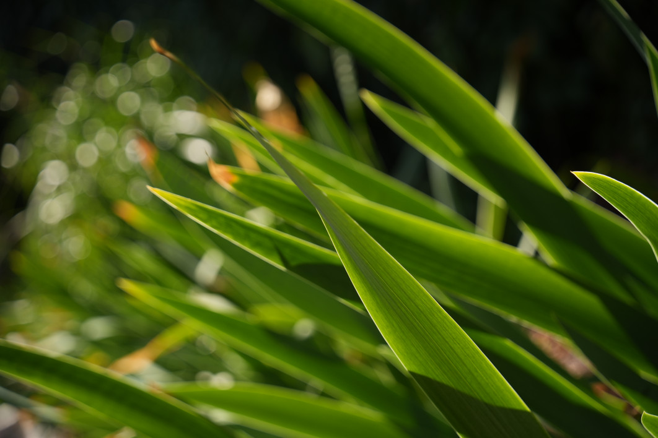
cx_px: 329
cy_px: 219
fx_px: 1097
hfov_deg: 33.4
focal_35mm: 60
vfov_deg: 22.6
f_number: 4
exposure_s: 1/1250
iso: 200
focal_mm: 60
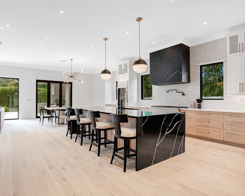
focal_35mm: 19
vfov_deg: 70.8
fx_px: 138
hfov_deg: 82.6
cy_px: 99
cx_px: 103
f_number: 8
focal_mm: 16
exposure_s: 1/20
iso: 500
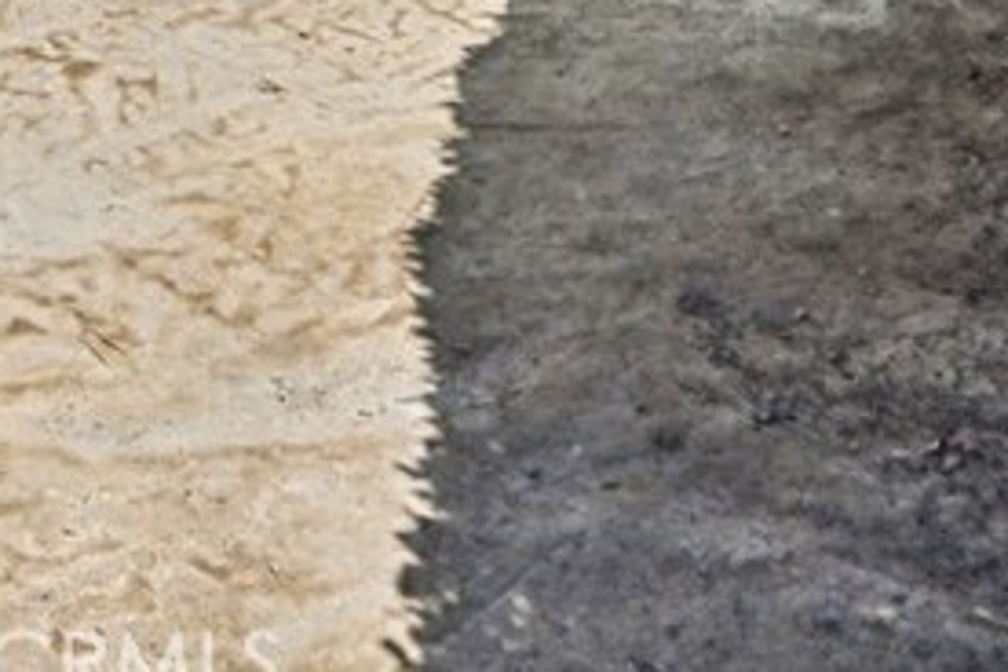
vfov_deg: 17.6
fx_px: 1764
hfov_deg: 30.4
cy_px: -530
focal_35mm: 63
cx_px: 95
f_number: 22
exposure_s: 1/125
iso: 250
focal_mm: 17
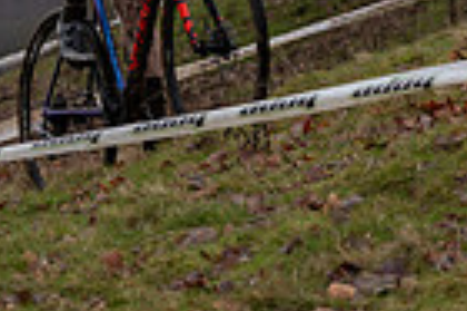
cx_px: 120
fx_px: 3978
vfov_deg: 4.4
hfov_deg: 6.7
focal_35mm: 307
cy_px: -192
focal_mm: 74
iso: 320
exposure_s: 1/1000
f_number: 4.5
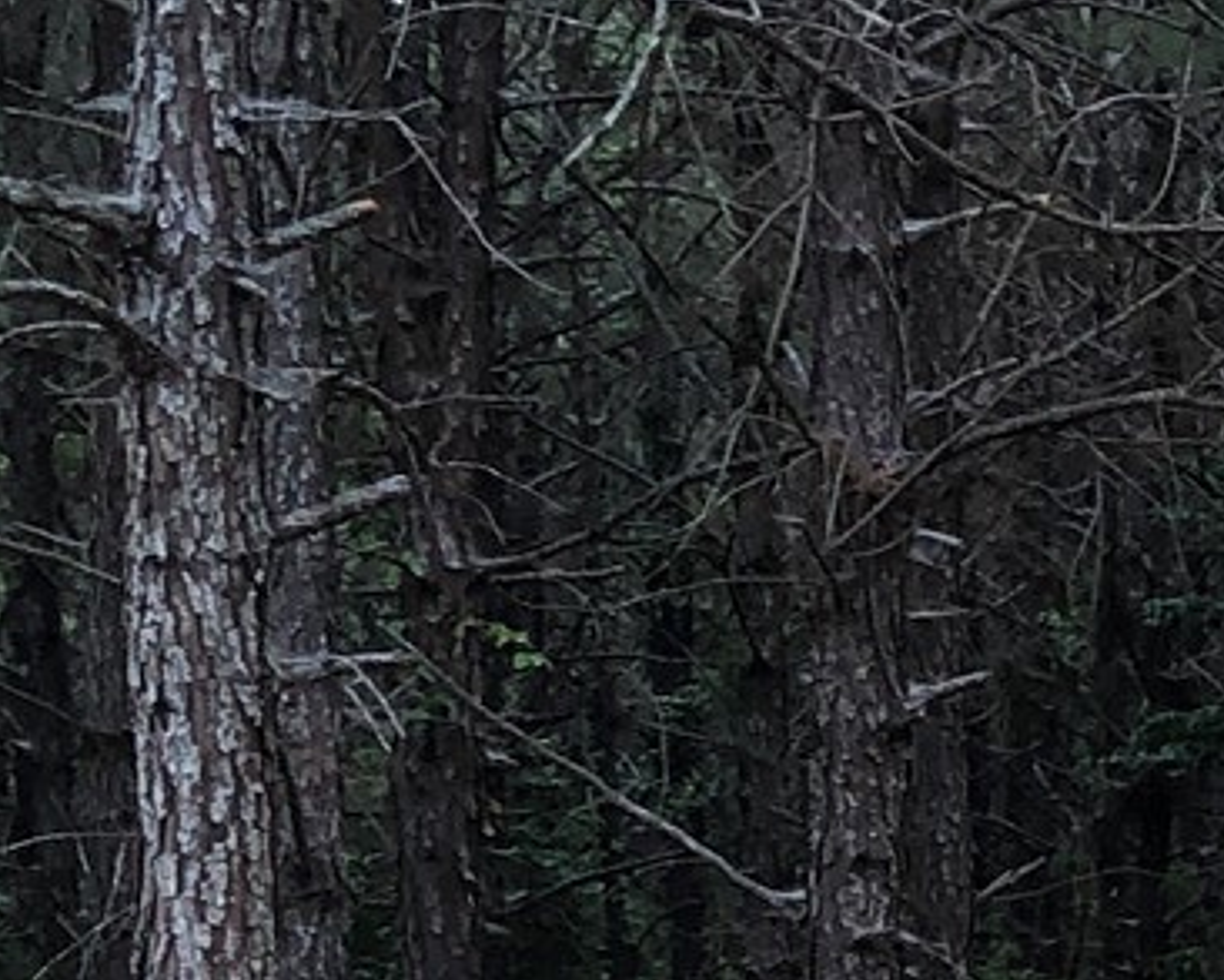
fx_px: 5544
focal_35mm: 153
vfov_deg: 9.8
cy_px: 1442
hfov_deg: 11.6
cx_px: 2271
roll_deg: -1.3
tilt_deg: -4.6
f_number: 1.8
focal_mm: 3.99
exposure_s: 1/120
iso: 50
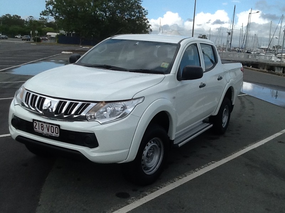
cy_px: 106
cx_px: 142
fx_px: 362
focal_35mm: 44
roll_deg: -1.8
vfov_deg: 32.9
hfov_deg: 42.9
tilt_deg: -8.5
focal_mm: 2.03
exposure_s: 1/1274
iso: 40
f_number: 2.4
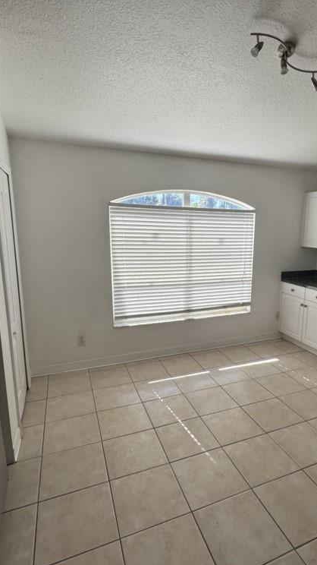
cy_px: 287
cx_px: 201
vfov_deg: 83.9
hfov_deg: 52.9
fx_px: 314
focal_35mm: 21
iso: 40
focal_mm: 2.22
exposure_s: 1/253
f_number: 2.2
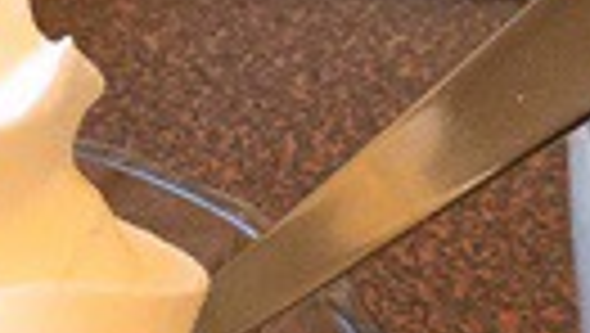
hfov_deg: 13.0
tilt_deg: -29.1
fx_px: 2584
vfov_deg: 7.4
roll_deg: -1.8
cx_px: 221
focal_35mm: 165
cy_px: 189
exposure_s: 1/24
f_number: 2.4
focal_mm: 3.3
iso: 200
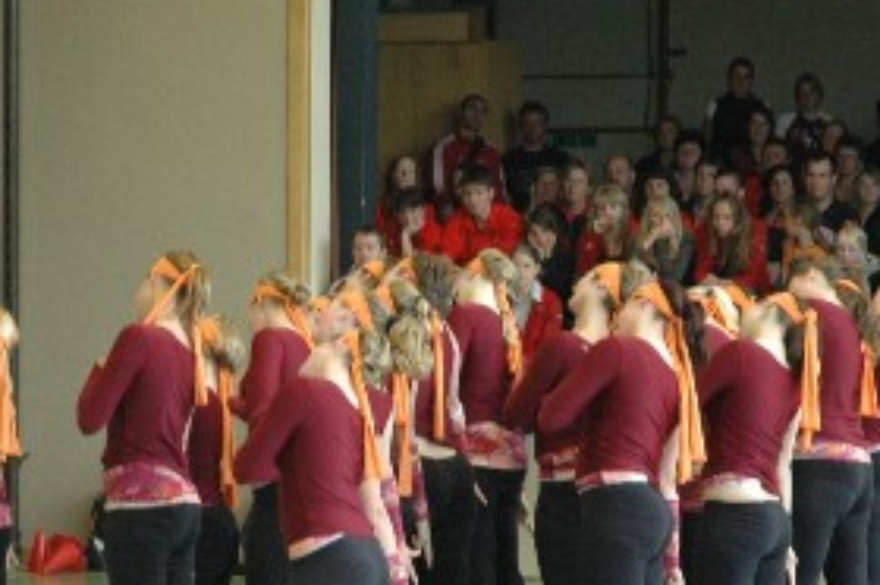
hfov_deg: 10.7
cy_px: 321
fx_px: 4688
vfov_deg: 7.1
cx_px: 346
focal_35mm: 192
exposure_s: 1/40
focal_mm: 56
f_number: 4.5
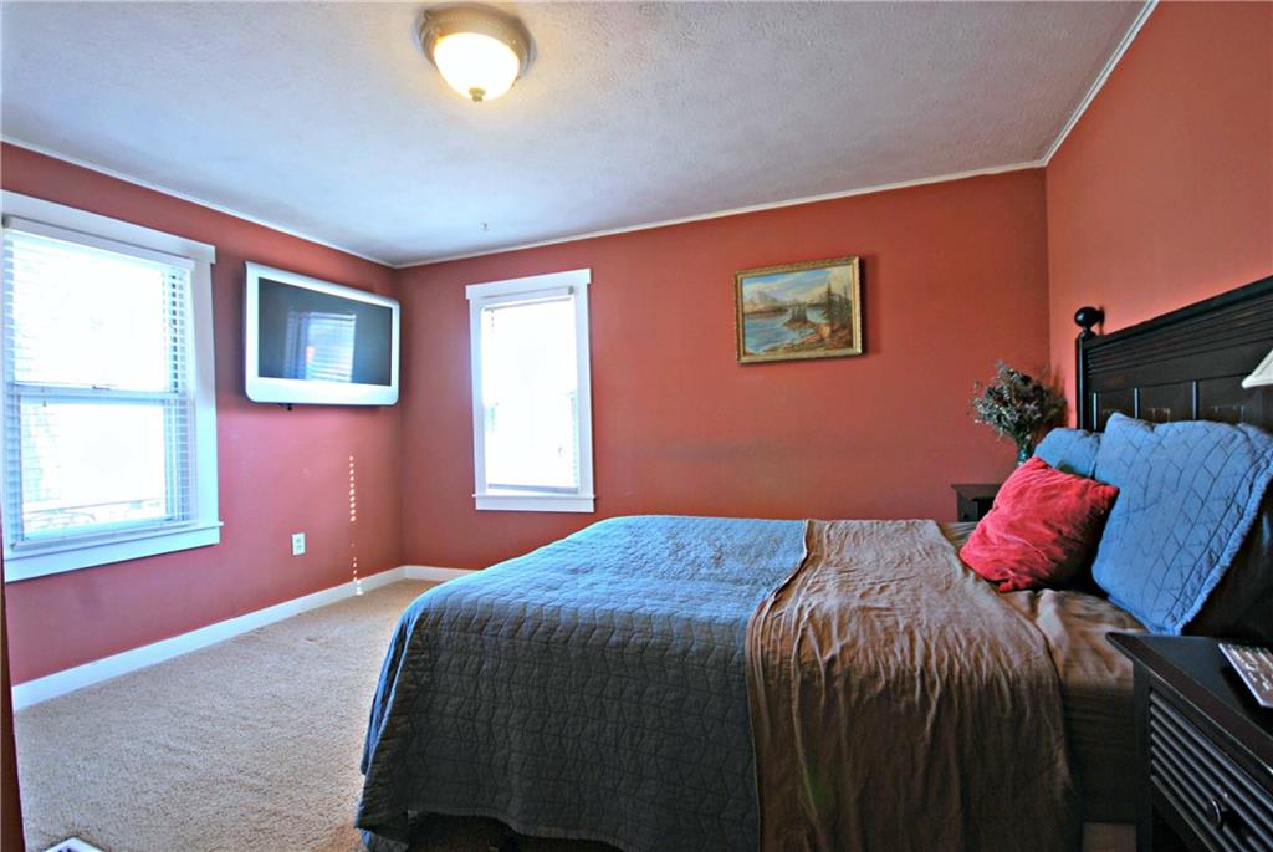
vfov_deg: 77.5
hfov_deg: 100.3
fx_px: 531
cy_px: 426
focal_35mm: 15
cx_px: 636
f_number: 4
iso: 100
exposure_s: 1/4
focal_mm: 10
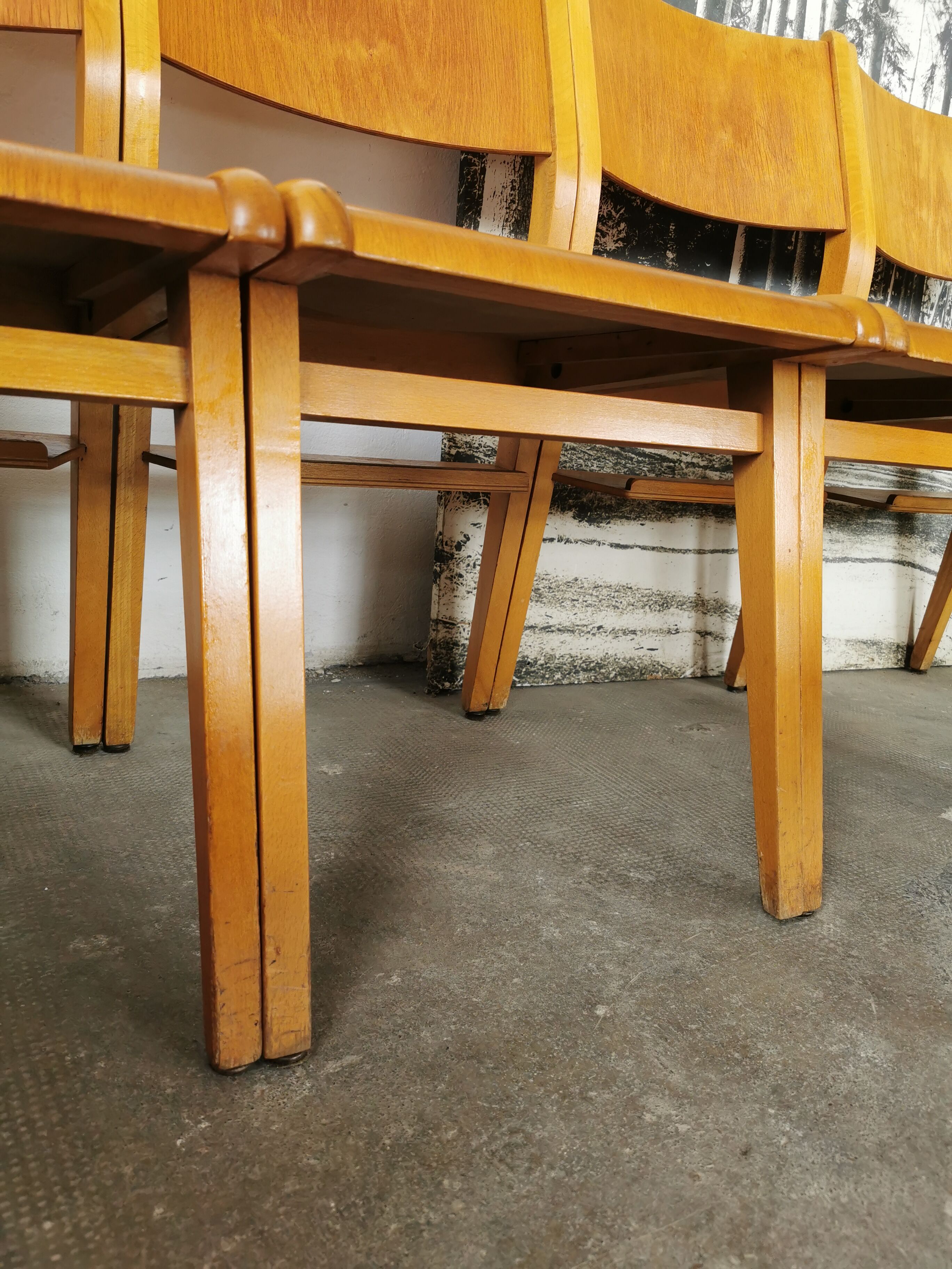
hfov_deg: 51.4
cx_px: 476
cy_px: 634
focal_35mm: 27
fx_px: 990
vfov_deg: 65.3
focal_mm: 5.56
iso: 64
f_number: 1.6
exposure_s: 1/100
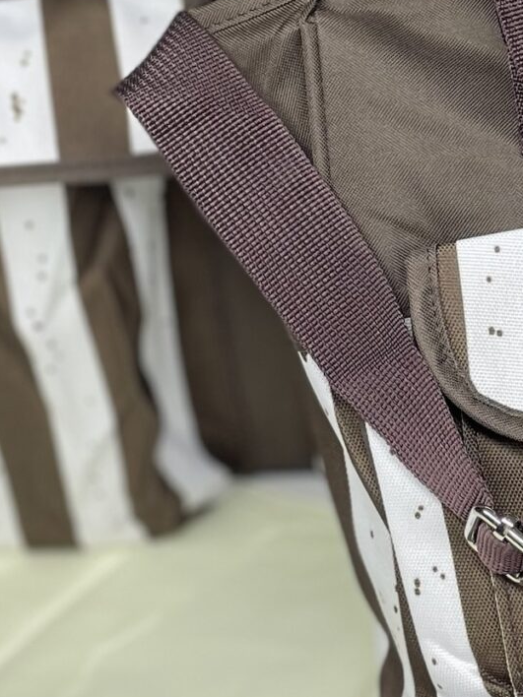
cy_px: 176
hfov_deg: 15.5
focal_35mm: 94
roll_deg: +2.1
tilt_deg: -27.5
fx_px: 1894
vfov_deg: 20.7
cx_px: 518
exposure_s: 1/119
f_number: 1.6
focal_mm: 4.2
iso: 32
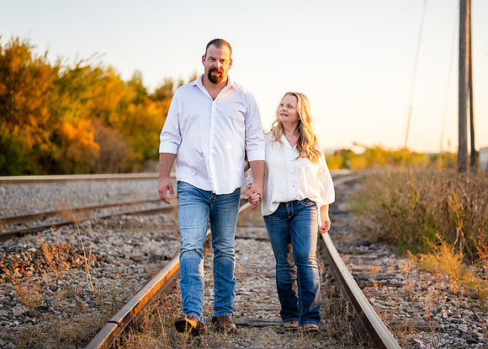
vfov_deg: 24.4
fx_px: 806
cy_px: 188
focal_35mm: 58
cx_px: 250
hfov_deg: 33.7
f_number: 1.2
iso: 160
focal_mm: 50
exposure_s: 1/1600
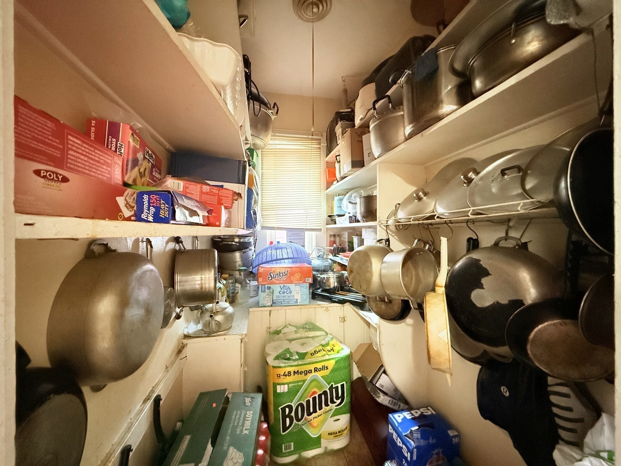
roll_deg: +0.4
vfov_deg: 85.7
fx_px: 251
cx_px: 310
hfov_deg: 102.1
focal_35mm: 14
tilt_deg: +0.2
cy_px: 233
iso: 1250
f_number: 2.2
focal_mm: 2.22
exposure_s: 1/60
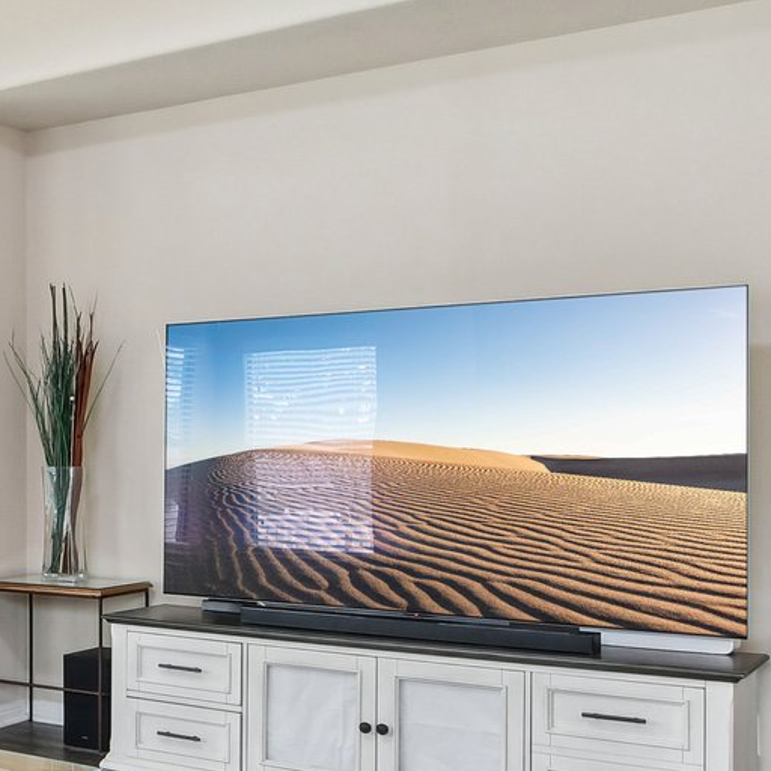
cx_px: -226
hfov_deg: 27.8
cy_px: 364
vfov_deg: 33.4
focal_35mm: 51
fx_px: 1285
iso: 400
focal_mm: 10
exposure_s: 1/50
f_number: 8
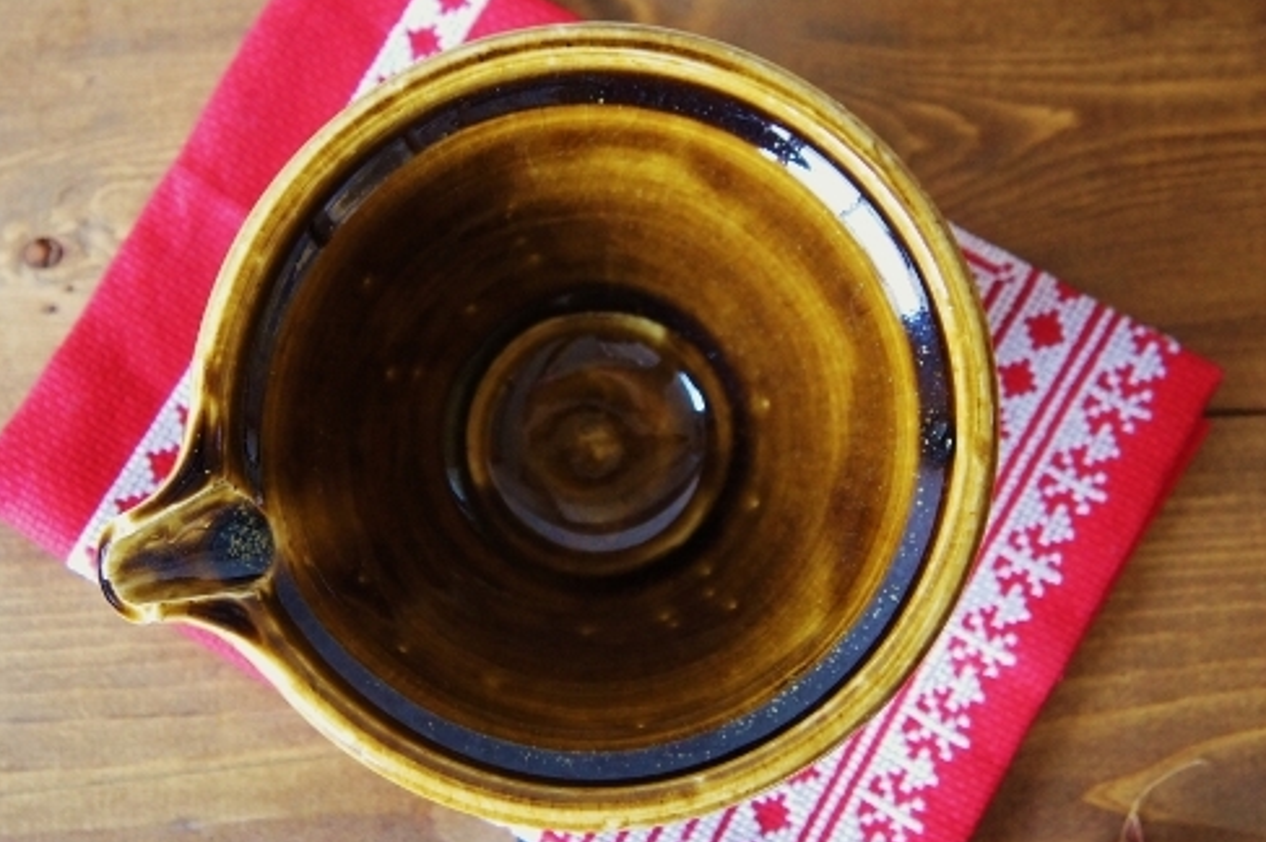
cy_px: 389
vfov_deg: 20.3
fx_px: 2354
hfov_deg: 30.1
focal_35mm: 67
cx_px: 559
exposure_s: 1/60
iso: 3200
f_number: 4.5
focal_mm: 34
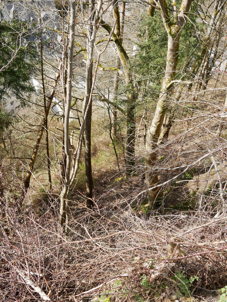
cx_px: 114
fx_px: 349
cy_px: 151
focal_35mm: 40
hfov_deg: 36.0
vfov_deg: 46.8
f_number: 4
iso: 200
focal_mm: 20
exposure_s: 1/500
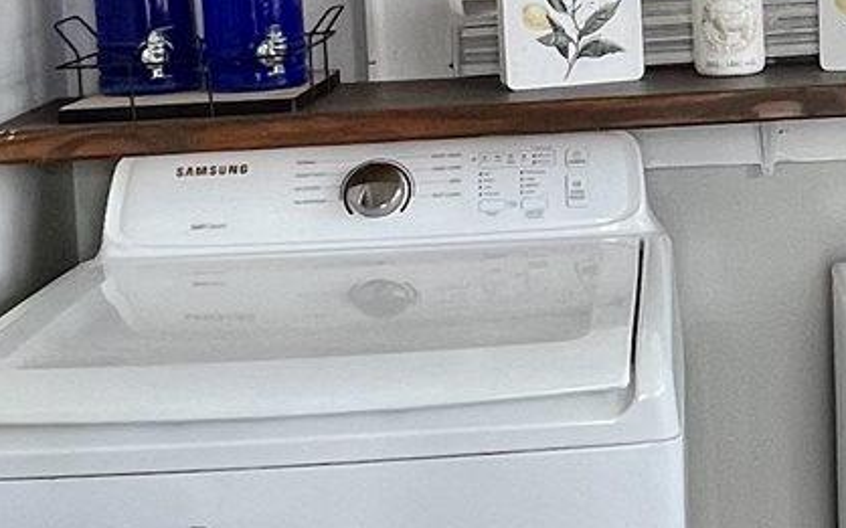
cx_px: 803
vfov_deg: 16.8
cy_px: 14
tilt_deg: -3.1
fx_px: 1752
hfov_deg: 26.0
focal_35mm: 76
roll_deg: +2.6
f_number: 1.8
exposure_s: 1/120
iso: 100
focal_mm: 1.57
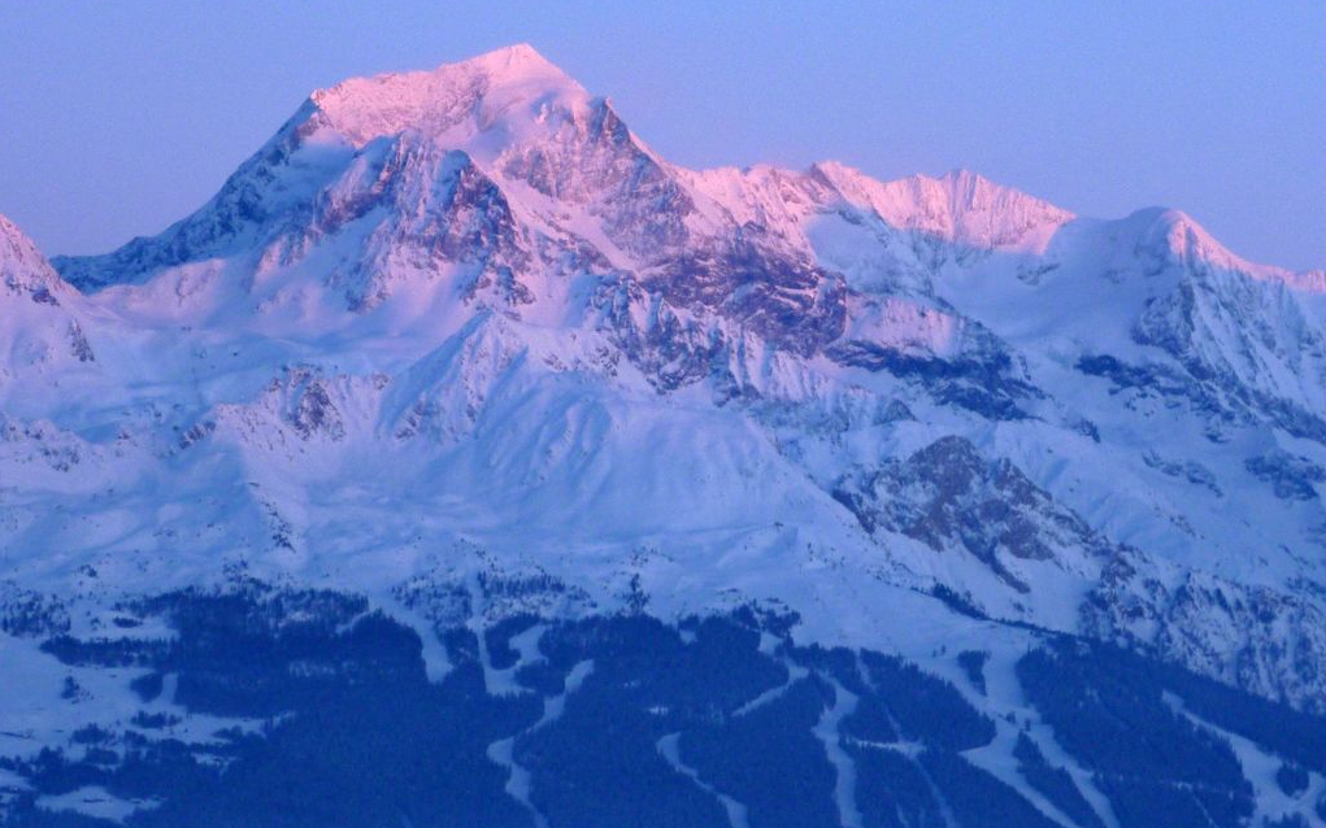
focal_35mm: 186
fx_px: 6721
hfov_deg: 11.3
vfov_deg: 7.1
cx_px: 664
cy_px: 441
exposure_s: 1/25
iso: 100
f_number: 6.5
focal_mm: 20
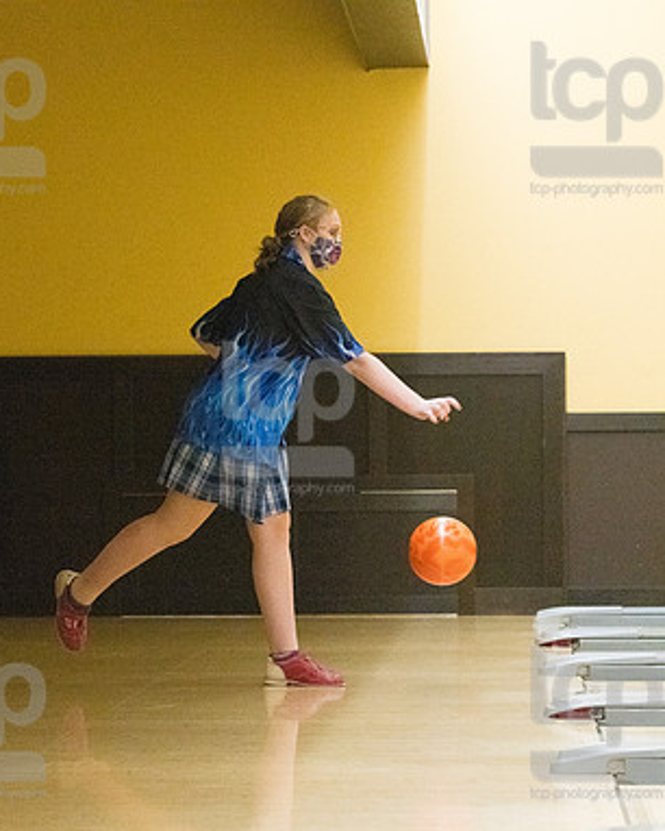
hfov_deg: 11.8
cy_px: 419
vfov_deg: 14.7
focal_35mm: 131
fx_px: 3220
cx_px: 289
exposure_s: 1/1000
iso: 10000
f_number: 4.5
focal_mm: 92
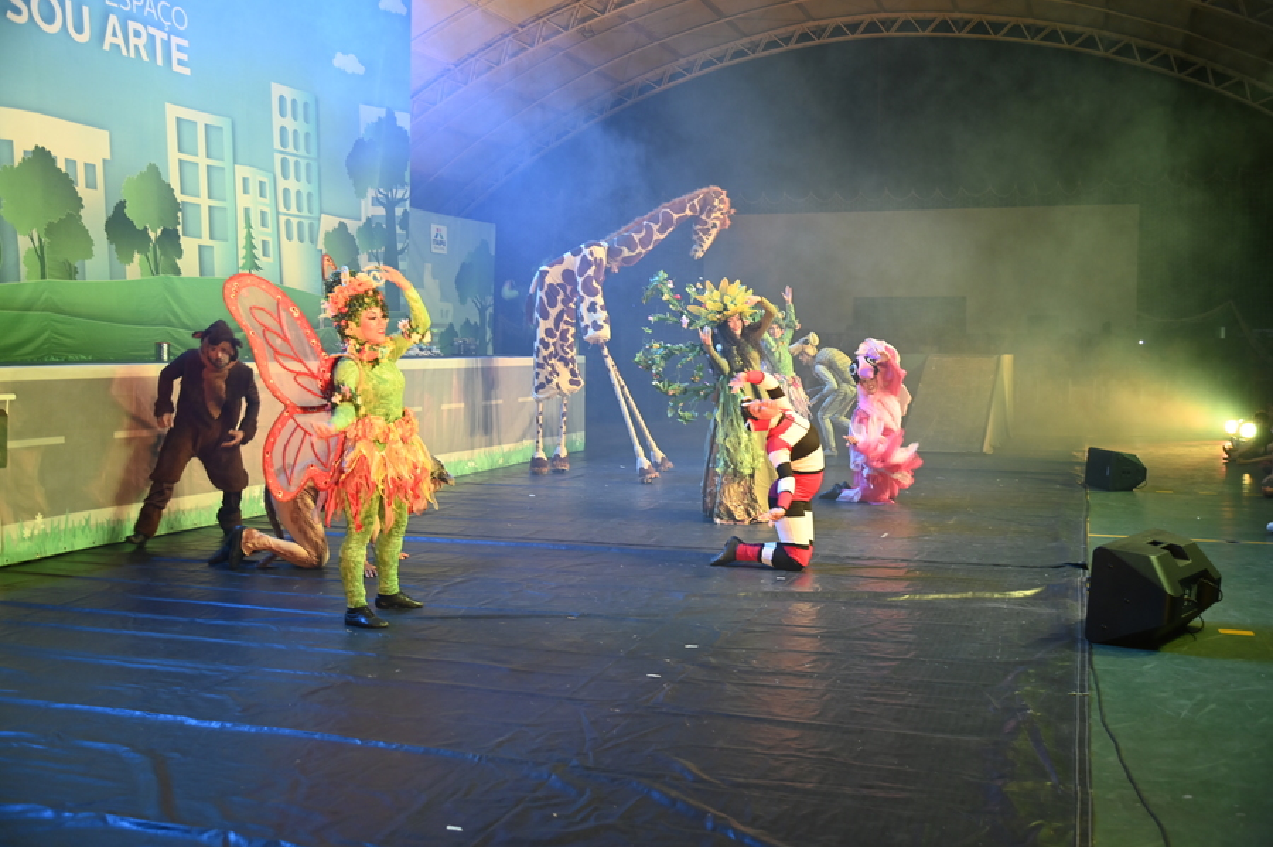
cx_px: 636
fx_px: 1237
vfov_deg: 37.8
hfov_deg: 54.5
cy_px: 424
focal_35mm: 35
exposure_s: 1/100
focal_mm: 35
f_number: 4
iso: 1600
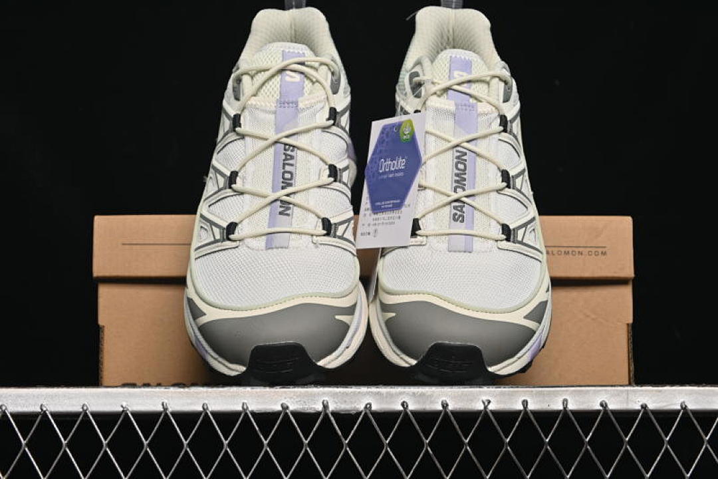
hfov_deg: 27.0
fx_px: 1496
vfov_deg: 18.2
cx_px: 359
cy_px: 240
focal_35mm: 75
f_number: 6.3
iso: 160
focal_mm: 50
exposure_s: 1/60
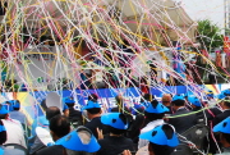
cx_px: 259
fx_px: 480
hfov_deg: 24.9
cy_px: 56
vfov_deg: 18.2
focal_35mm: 75
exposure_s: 1/640
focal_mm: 18
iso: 1250
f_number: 13
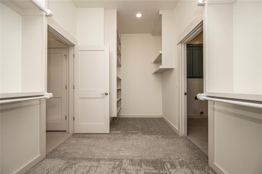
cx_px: 131
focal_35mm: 14
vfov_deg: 81.2
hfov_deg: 104.3
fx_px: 102
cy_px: 87
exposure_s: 1/60
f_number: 7.1
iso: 100
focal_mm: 14
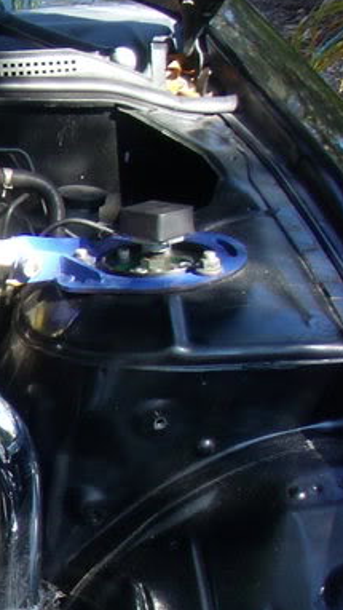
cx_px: -467
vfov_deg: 19.0
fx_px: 1794
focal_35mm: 111
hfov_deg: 9.7
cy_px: 538
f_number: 3.5
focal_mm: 6.4
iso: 64
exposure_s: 1/51.5
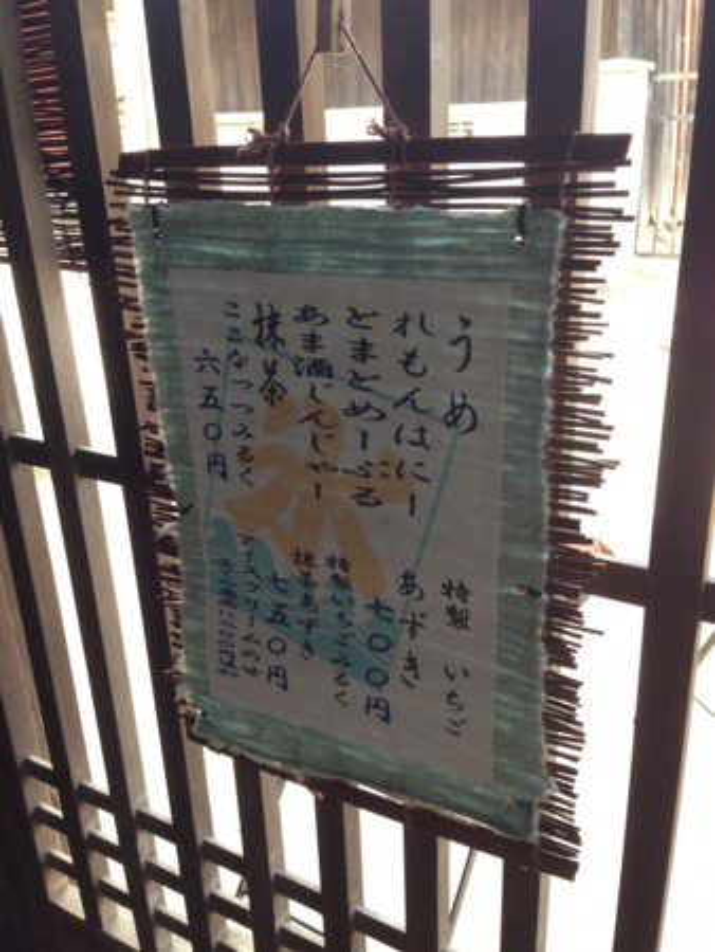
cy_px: 476
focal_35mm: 33
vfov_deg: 55.3
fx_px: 908
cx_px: 358
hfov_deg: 43.0
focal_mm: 4.13
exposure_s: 1/30
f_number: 2.4
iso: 50
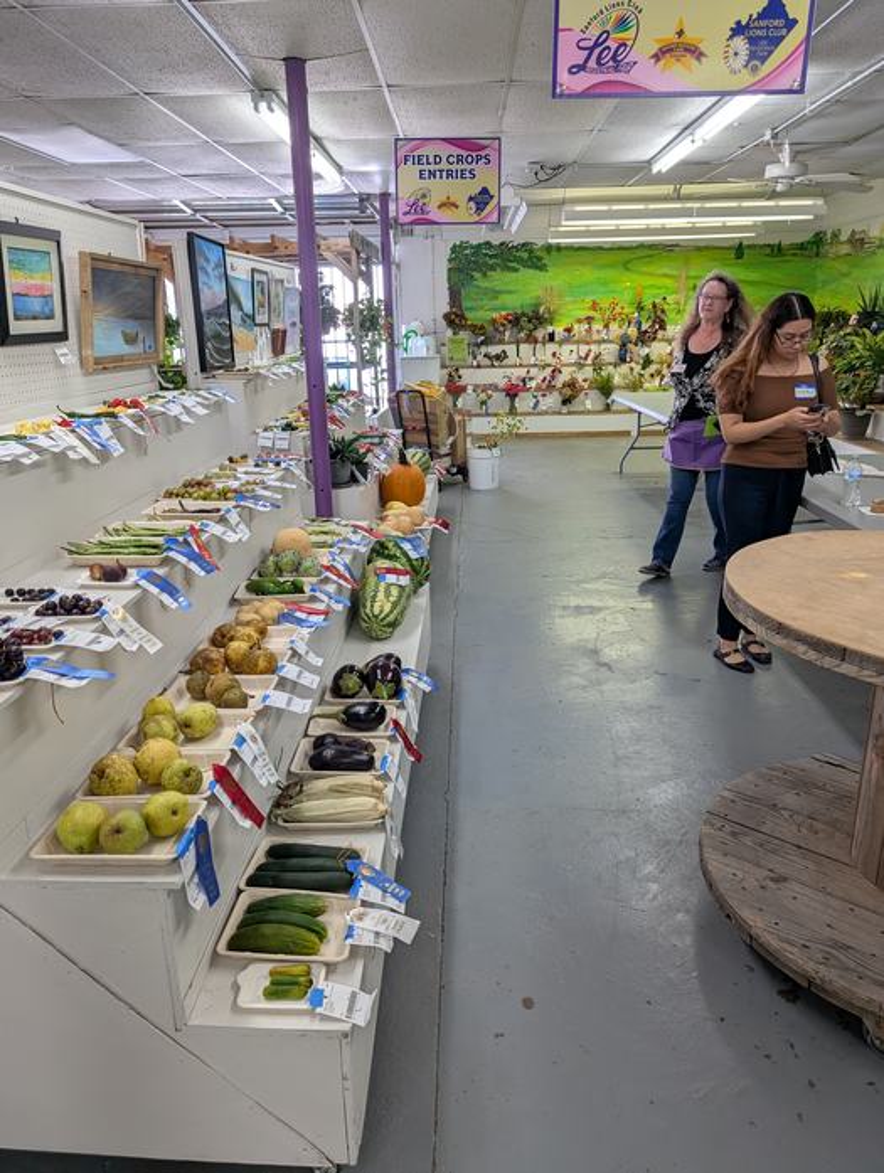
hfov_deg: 56.9
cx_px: 442
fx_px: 815
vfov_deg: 71.5
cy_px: 586
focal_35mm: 24
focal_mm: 6.9
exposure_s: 1/120
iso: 62
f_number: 1.68
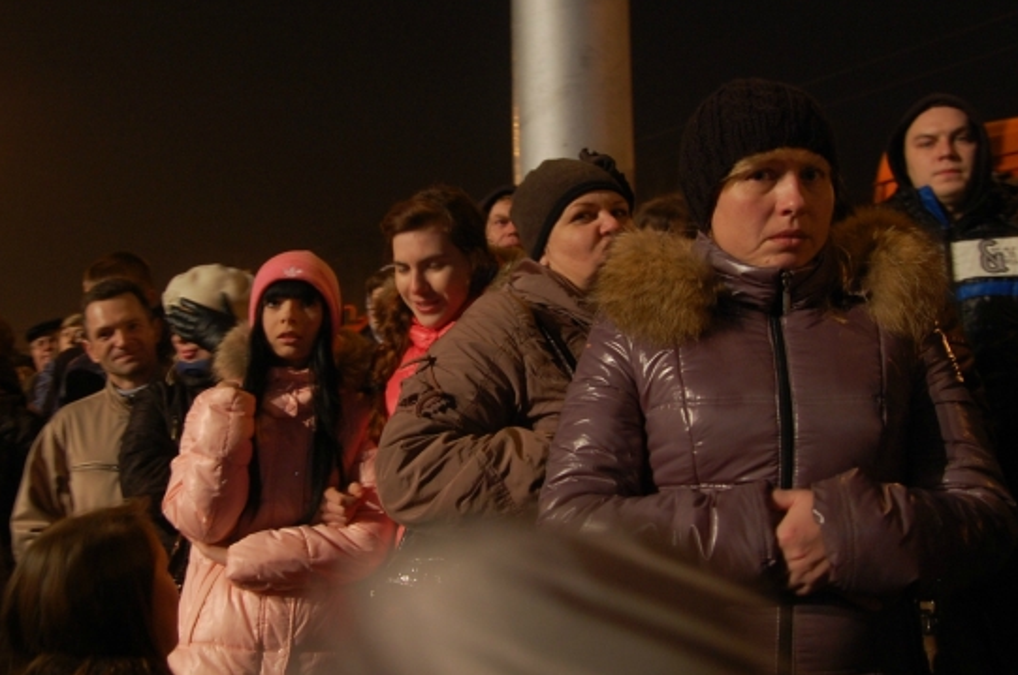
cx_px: 425
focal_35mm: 38
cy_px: 318
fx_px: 1066
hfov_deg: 50.8
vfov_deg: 35.2
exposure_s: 1/15
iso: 400
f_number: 2.8
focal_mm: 17
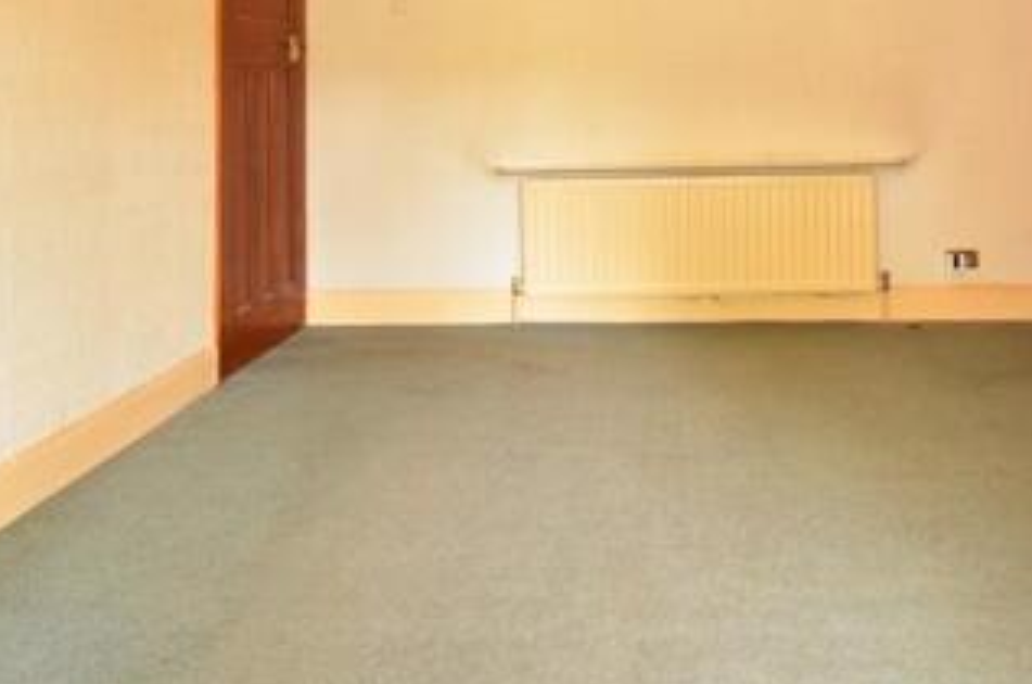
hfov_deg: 59.9
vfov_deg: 38.2
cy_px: 23
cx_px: 615
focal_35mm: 31
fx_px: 887
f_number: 5
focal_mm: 10
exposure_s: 2
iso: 200
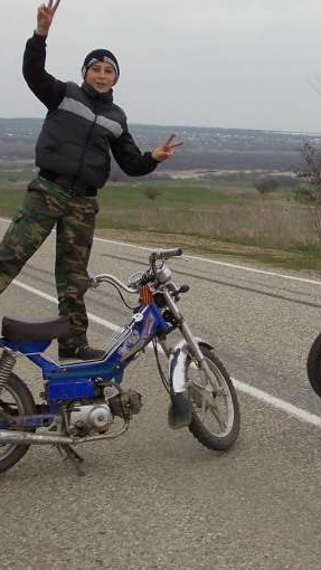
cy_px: 257
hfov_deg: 18.3
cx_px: 273
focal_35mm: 65
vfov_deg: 32.3
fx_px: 983
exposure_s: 1/320
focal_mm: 5.3
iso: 80
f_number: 3.1
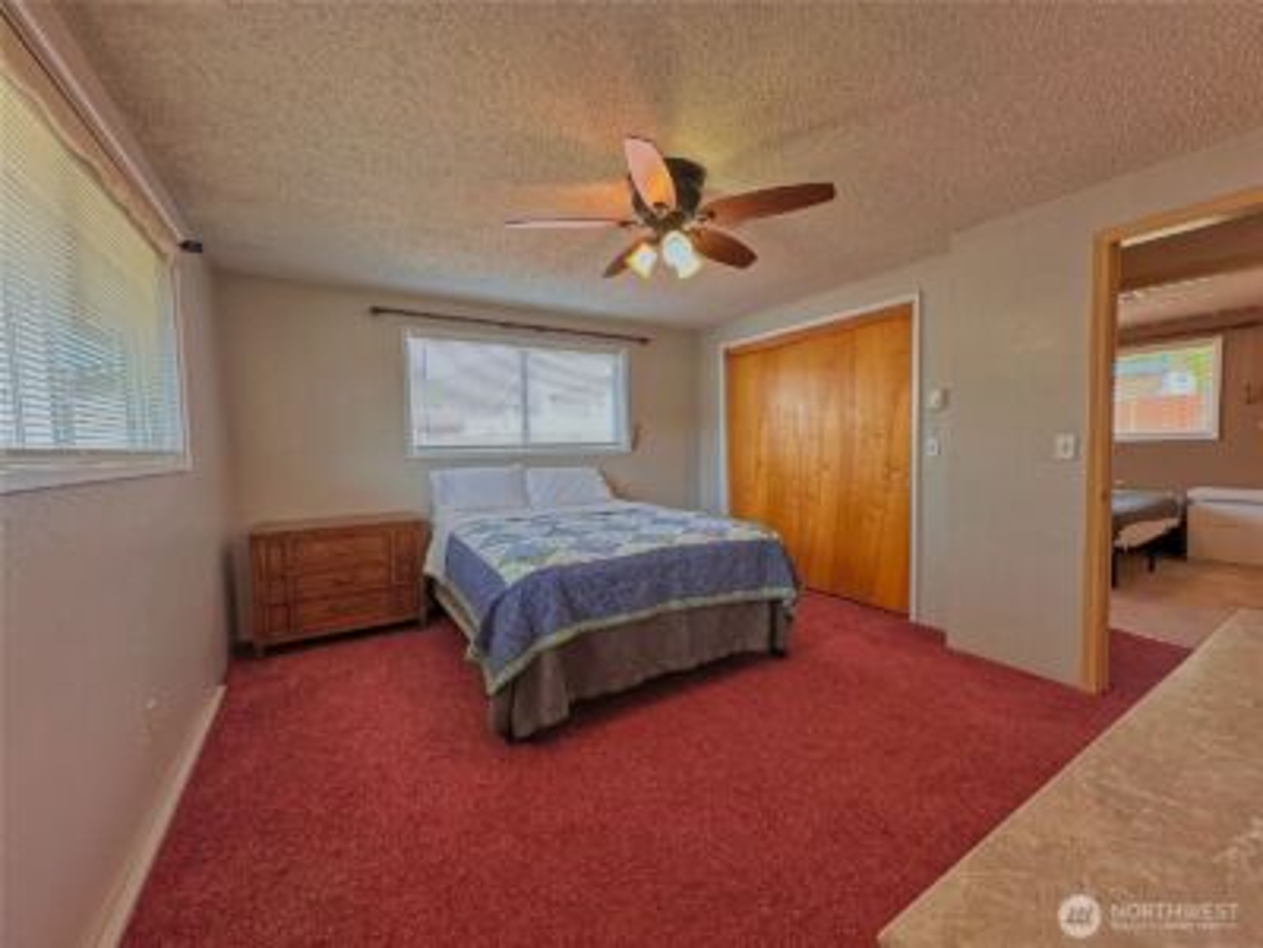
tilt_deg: -2.9
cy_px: 474
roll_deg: +0.9
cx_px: 632
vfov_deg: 85.7
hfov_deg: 102.1
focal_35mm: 14
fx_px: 511
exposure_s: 1/120
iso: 125
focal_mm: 2.2
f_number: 2.2
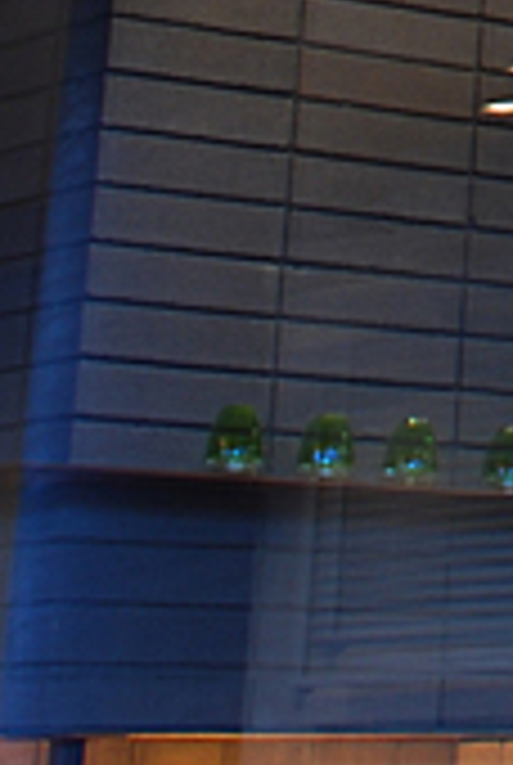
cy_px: -767
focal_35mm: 162
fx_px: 3448
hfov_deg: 7.8
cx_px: 1294
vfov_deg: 11.4
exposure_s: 3
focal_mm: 20
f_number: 11
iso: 100
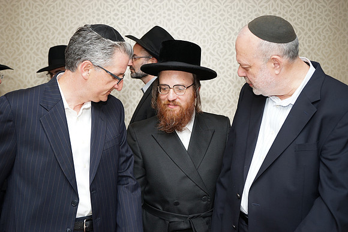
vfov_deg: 29.3
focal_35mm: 46
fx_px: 445
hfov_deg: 42.7
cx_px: 174
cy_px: 116
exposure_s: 1/125
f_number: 5.6
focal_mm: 46
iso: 640
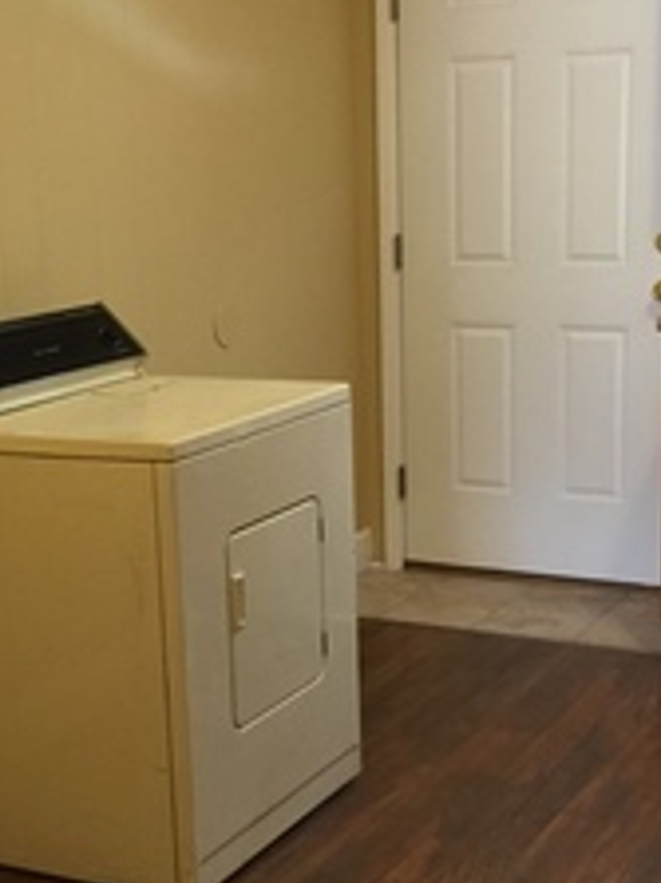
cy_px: 550
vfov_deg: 29.7
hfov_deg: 22.5
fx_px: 1657
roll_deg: +2.3
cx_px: 263
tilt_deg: -12.0
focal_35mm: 65
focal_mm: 4.15
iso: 200
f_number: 2.2
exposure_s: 1/30
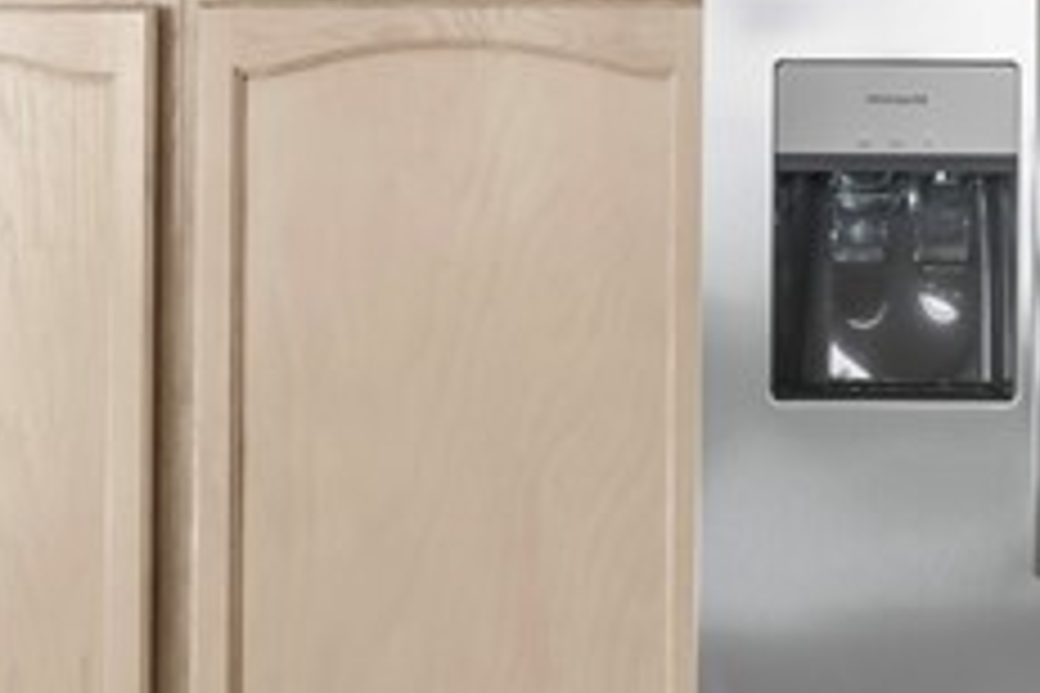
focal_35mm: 80
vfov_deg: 16.8
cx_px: 1166
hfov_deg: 23.7
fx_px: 2311
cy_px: 54
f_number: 8
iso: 400
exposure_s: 1/40
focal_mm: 17
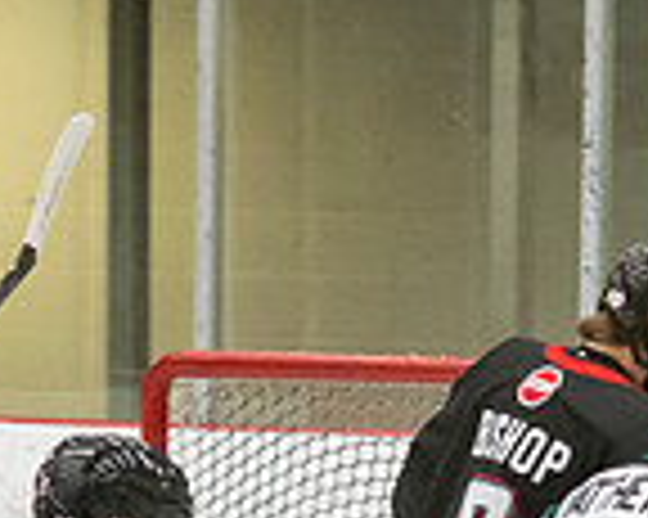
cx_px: 693
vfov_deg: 3.1
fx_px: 9678
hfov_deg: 3.8
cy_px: 750
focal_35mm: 505
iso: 2000
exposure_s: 1/640
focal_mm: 98
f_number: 3.2
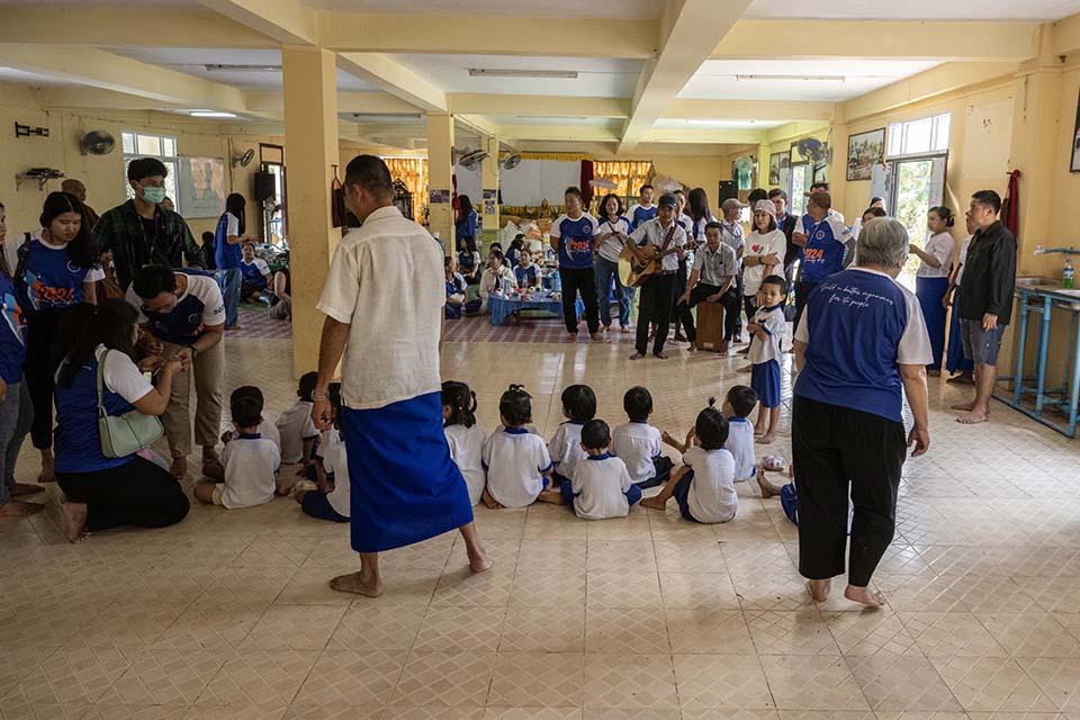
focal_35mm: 24
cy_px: 360
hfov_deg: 73.7
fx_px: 720
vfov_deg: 53.1
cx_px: 540
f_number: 6.3
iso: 2000
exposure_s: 1/200
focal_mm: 24
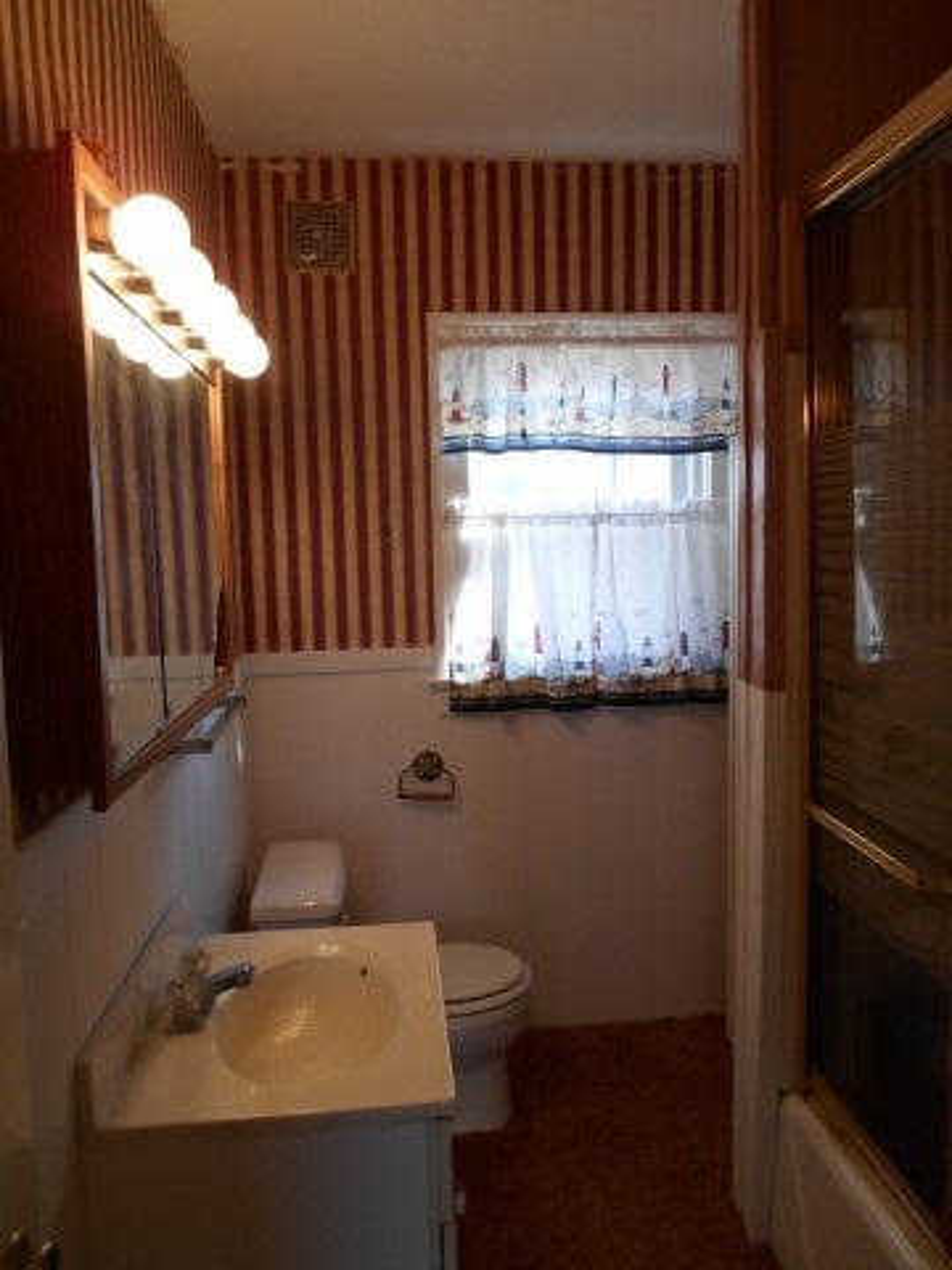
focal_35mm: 26
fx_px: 953
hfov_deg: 53.1
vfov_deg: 67.3
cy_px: 635
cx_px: 476
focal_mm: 4.7
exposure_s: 1/30
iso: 140
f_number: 3.4
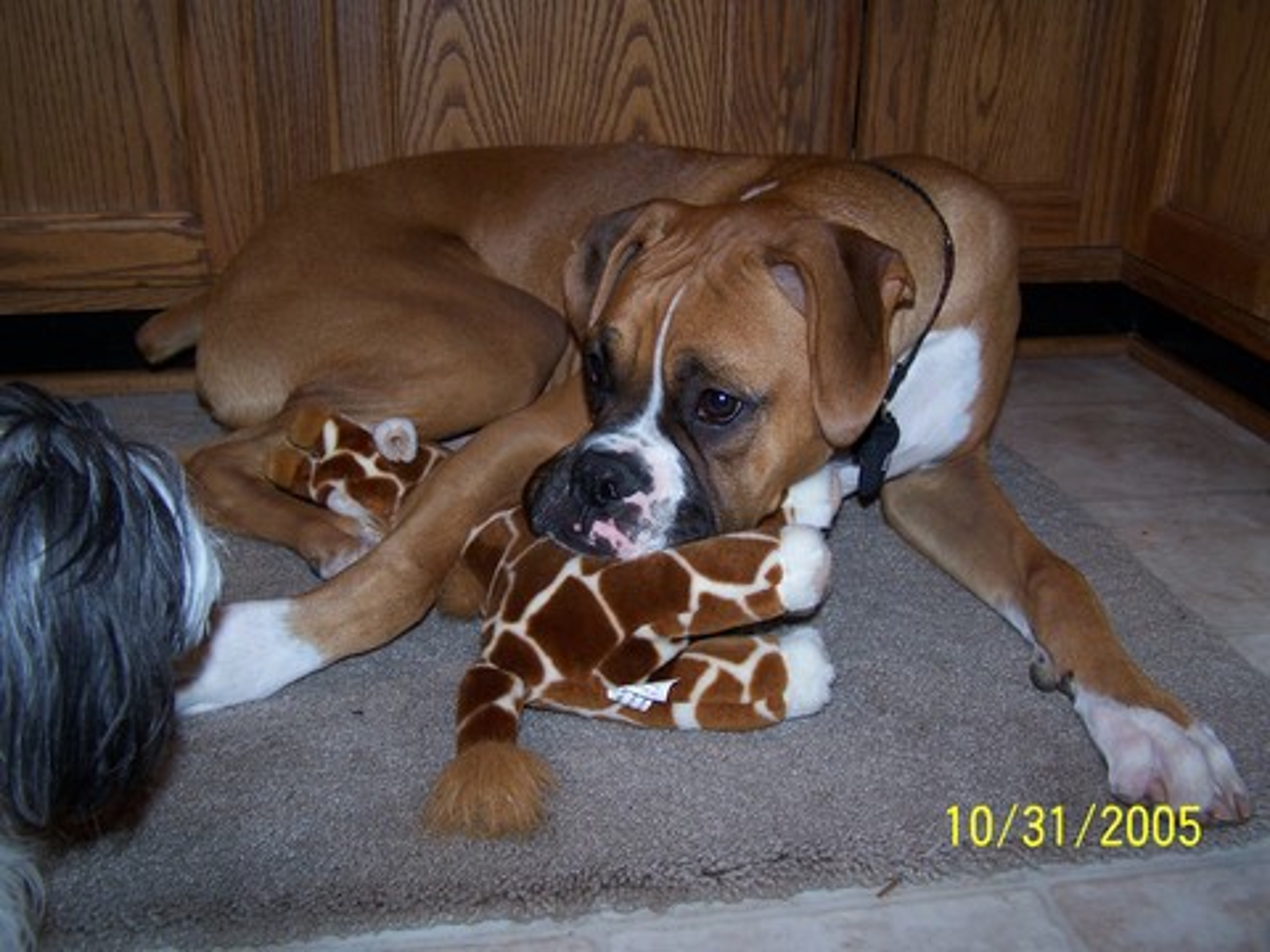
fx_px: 1394
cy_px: 476
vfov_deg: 37.7
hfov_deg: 49.0
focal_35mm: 38
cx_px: 635
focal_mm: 6.3
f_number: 2.8
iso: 80
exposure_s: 1/60
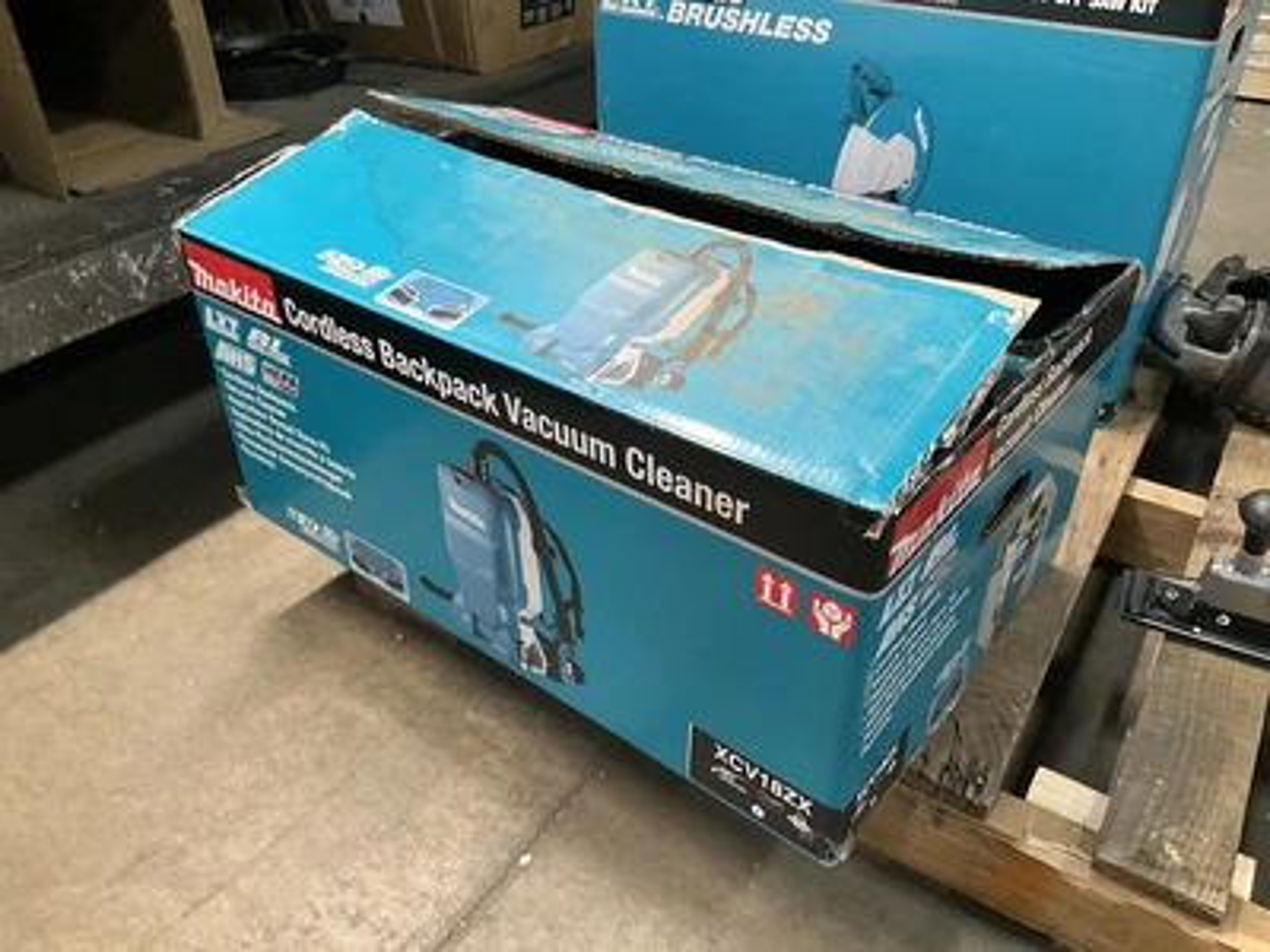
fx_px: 1064
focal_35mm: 29
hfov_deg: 61.7
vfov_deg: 48.2
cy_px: 476
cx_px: 635
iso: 200
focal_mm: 3
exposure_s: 1/60
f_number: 1.8
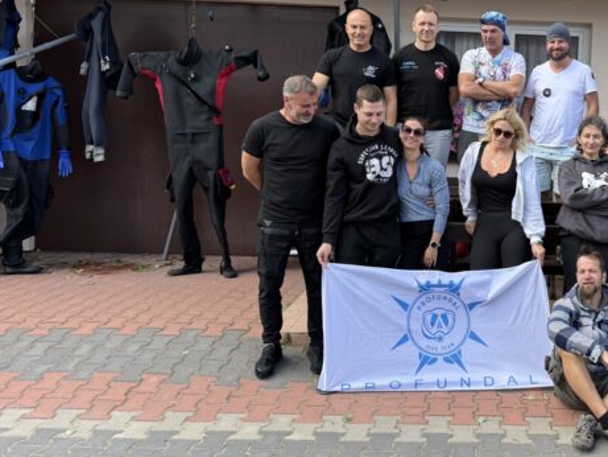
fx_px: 703
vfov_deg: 35.8
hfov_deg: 44.4
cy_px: 180
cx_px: 492
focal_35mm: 40
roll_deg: -2.7
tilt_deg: -1.2
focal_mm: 6.76
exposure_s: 1/943
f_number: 1.78
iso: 100
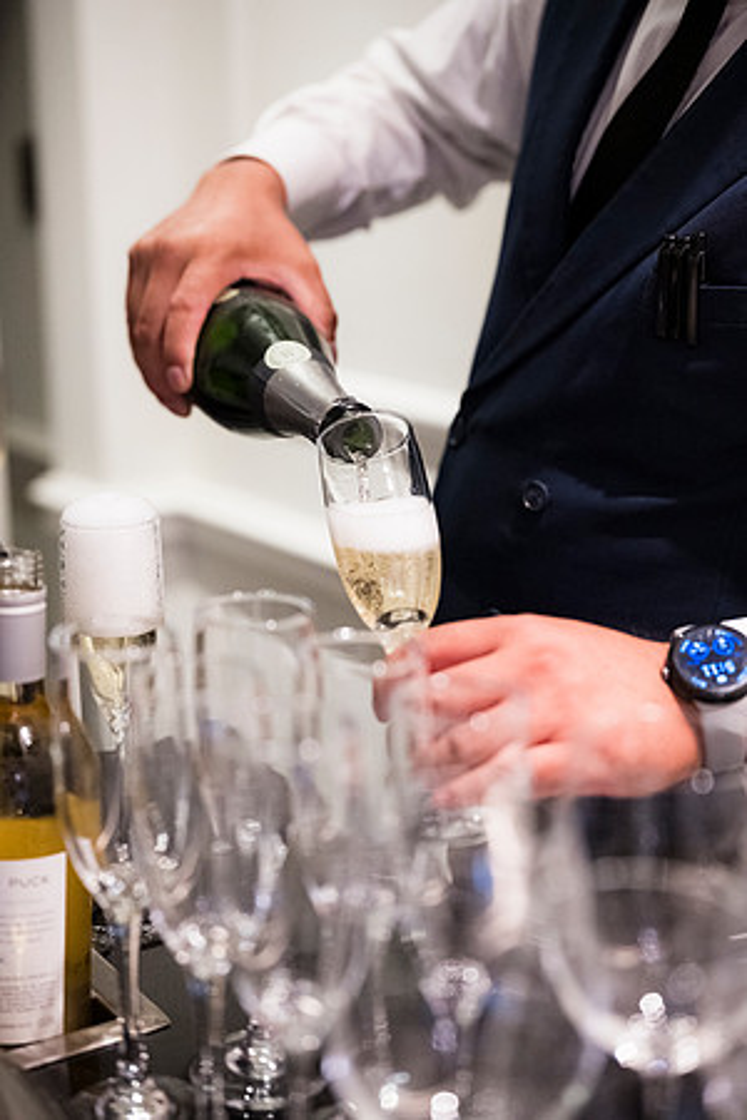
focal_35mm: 55
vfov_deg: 36.2
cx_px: 374
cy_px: 560
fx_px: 1712
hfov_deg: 24.6
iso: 3200
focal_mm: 55
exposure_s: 1/200
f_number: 2.2
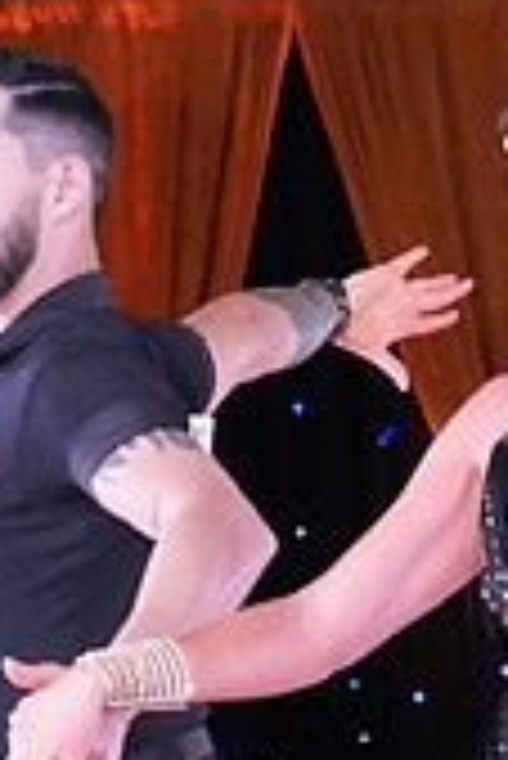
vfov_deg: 8.3
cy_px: 1075
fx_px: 5133
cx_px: 515
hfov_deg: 5.7
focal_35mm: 243
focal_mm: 71
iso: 10000
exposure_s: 1/250
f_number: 7.1
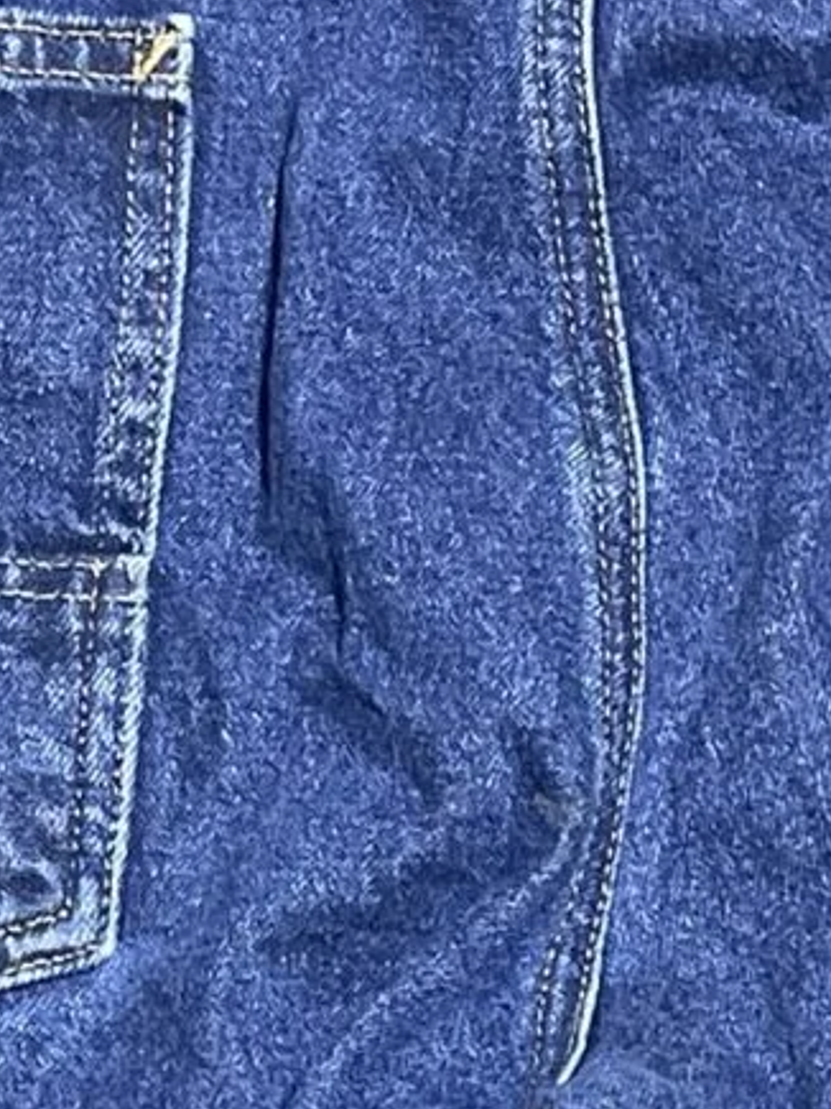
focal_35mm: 153
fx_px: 4900
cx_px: 793
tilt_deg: -65.1
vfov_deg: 11.1
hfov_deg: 9.6
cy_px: 2580
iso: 160
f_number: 1.6
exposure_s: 1/50
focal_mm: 4.2
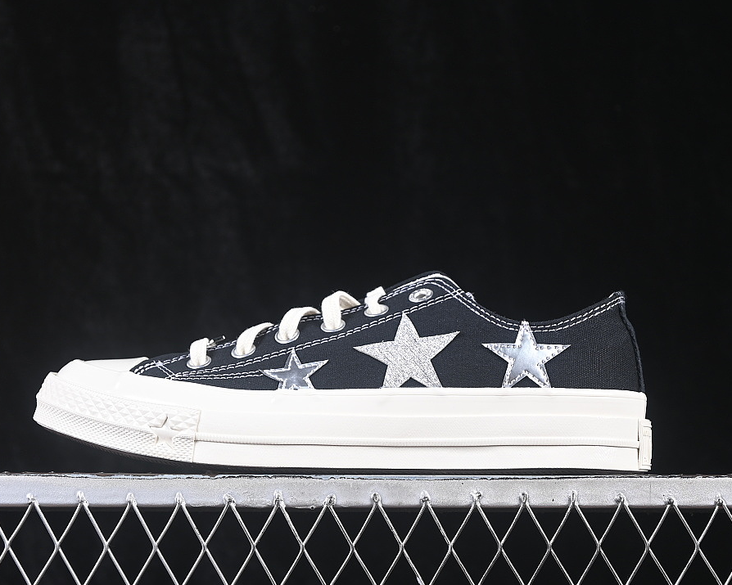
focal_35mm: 85
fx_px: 1841
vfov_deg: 18.1
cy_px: 292
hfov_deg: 22.5
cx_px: 351
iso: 160
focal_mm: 50
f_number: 6.3
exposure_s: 1/60
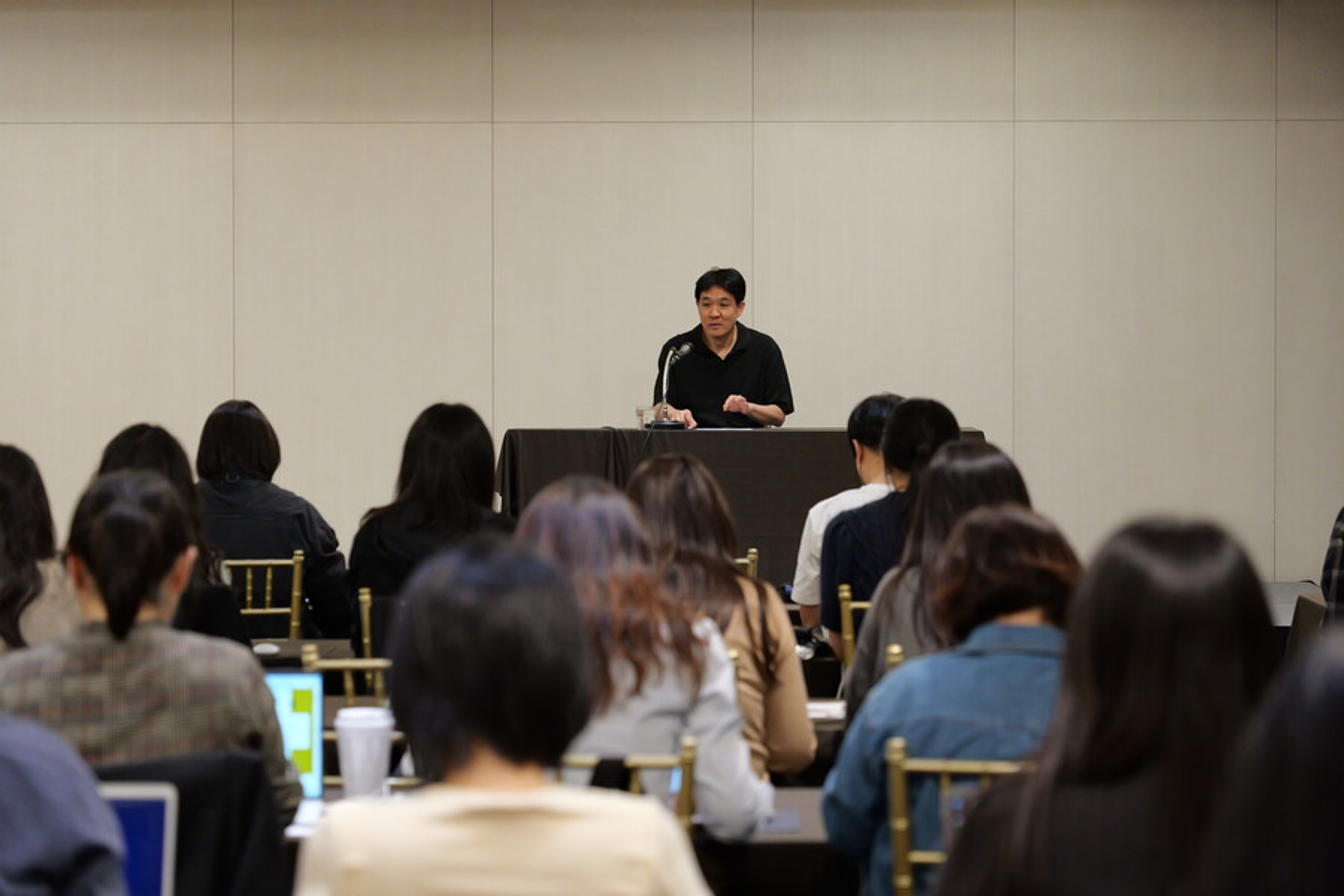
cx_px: 672
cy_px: 448
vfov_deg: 13.0
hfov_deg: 19.5
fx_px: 3920
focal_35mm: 105
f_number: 4.5
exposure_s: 1/125
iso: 6400
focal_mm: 105
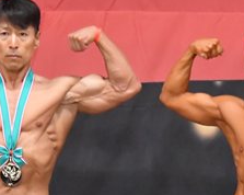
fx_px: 5108
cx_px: 122
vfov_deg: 2.2
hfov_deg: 2.7
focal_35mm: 708
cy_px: 237
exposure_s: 1/400
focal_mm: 145
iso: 6400
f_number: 5.6
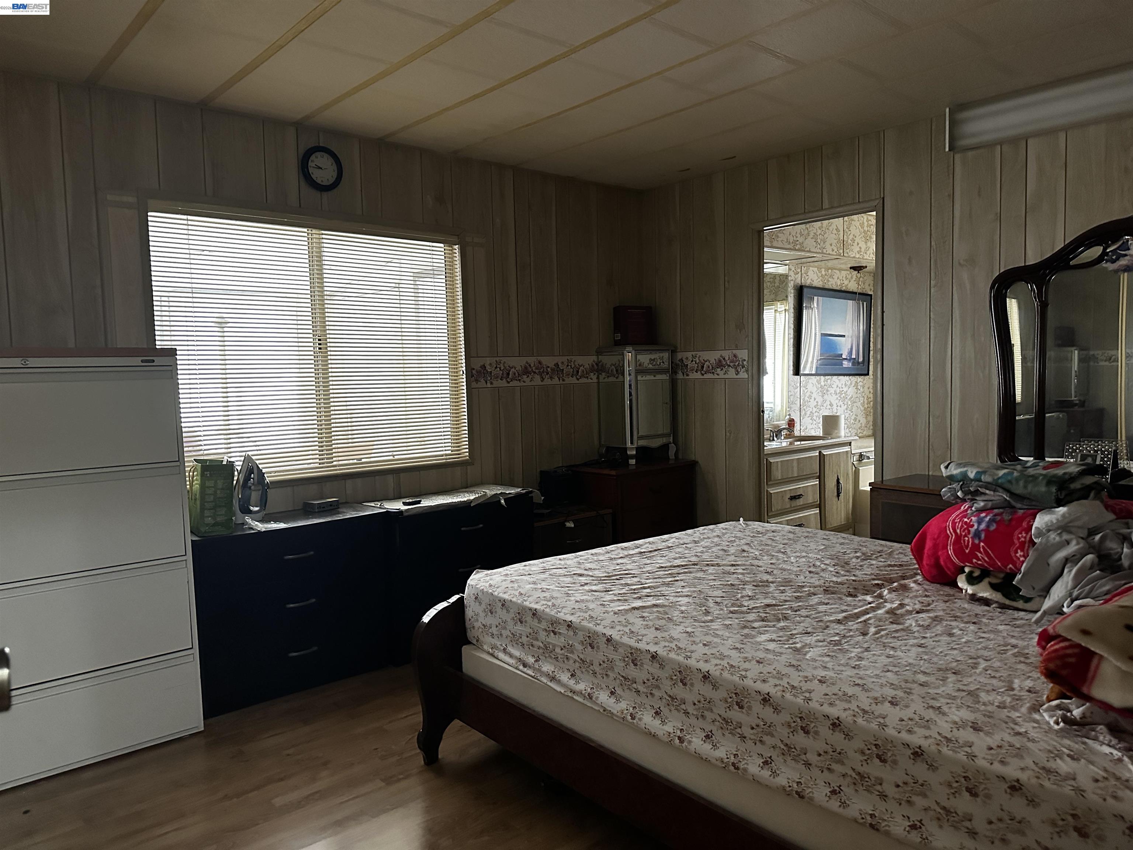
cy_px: 425
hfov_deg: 71.6
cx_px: 566
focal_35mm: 24
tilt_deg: -4.0
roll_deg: +1.1
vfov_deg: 56.8
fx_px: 786
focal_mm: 6.86
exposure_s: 1/47
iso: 1000
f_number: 1.78
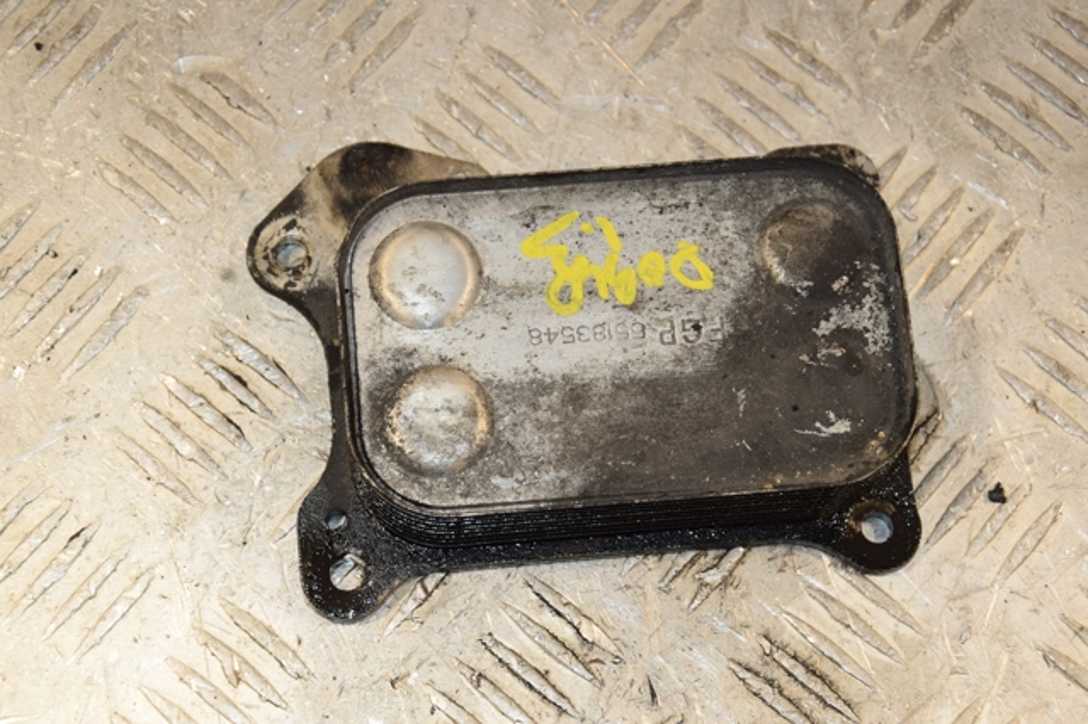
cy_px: 362
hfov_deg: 23.4
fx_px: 2628
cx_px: 544
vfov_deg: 15.7
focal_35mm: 87
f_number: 7.1
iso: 800
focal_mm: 58
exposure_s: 1/200
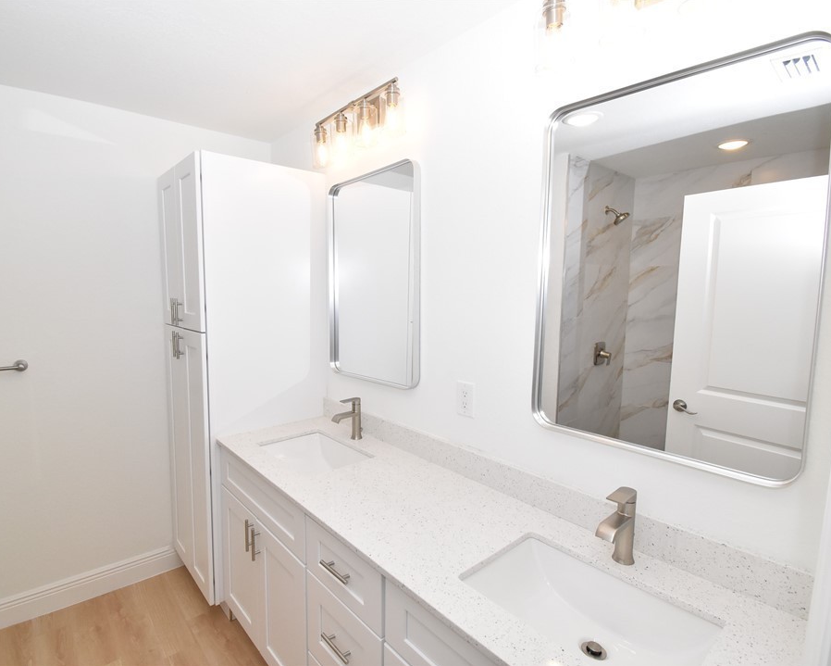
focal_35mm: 17
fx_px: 418
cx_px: 375
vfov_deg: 77.0
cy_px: 333
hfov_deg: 89.3
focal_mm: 10
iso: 1600
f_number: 11
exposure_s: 1/200
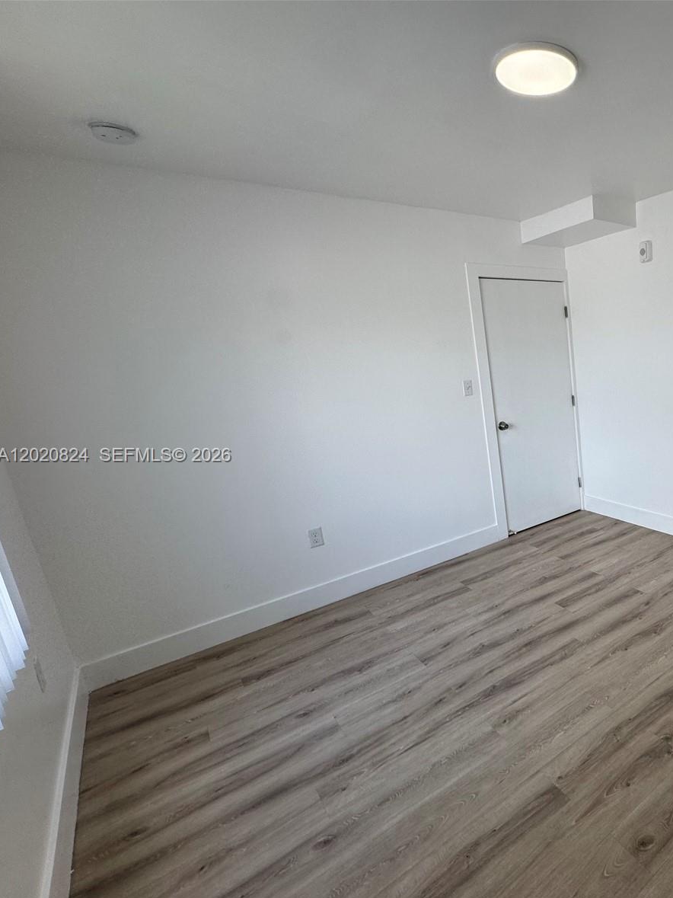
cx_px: 603
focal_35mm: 19
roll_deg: +2.7
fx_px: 493
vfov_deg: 84.7
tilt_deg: -10.5
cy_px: 456
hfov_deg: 58.8
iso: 40
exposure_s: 1/158
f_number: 2.2
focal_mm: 2.22
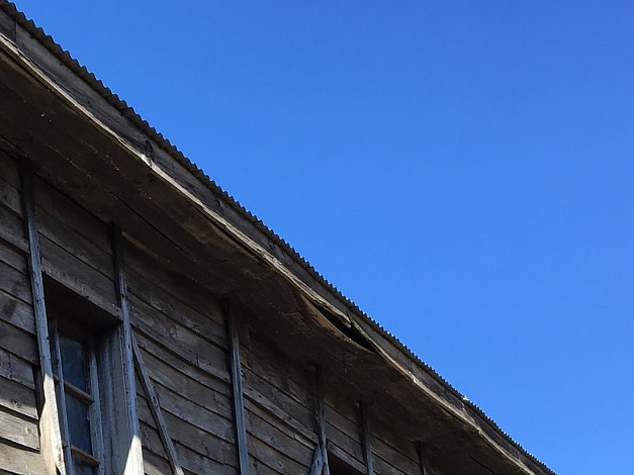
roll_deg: +2.3
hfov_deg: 25.1
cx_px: -2
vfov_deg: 18.9
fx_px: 1355
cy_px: 563
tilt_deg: +13.5
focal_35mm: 74
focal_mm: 4.15
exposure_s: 1/596
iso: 25
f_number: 2.2
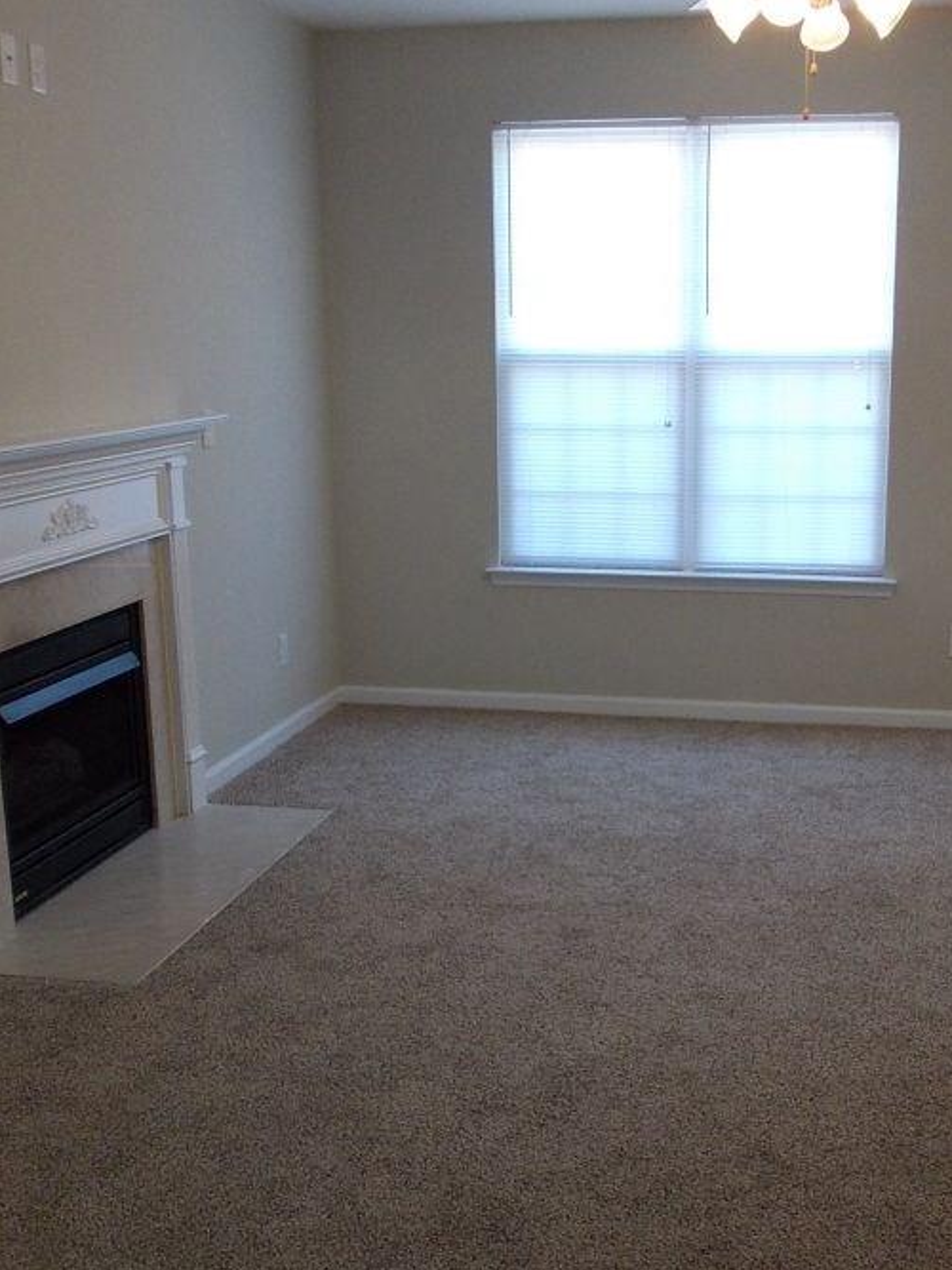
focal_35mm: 43
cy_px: 729
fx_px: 1577
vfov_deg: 43.7
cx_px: 577
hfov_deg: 33.5
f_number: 2.7
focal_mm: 4
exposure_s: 1/25
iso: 160
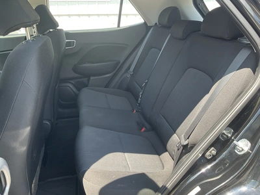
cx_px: 130
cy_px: 98
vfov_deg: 48.2
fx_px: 218
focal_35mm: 29
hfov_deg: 61.7
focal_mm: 3
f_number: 1.8
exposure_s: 1/122
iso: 25
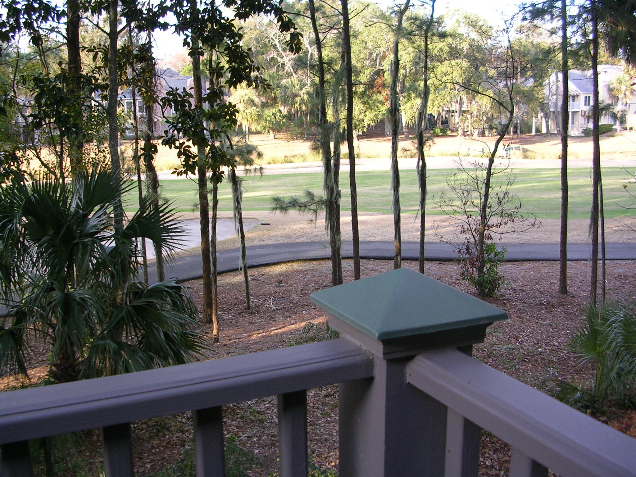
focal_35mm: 38
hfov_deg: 49.0
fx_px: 698
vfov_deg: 37.7
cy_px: 238
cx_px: 318
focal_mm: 5.8
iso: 50
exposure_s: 1/81.7
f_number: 2.8
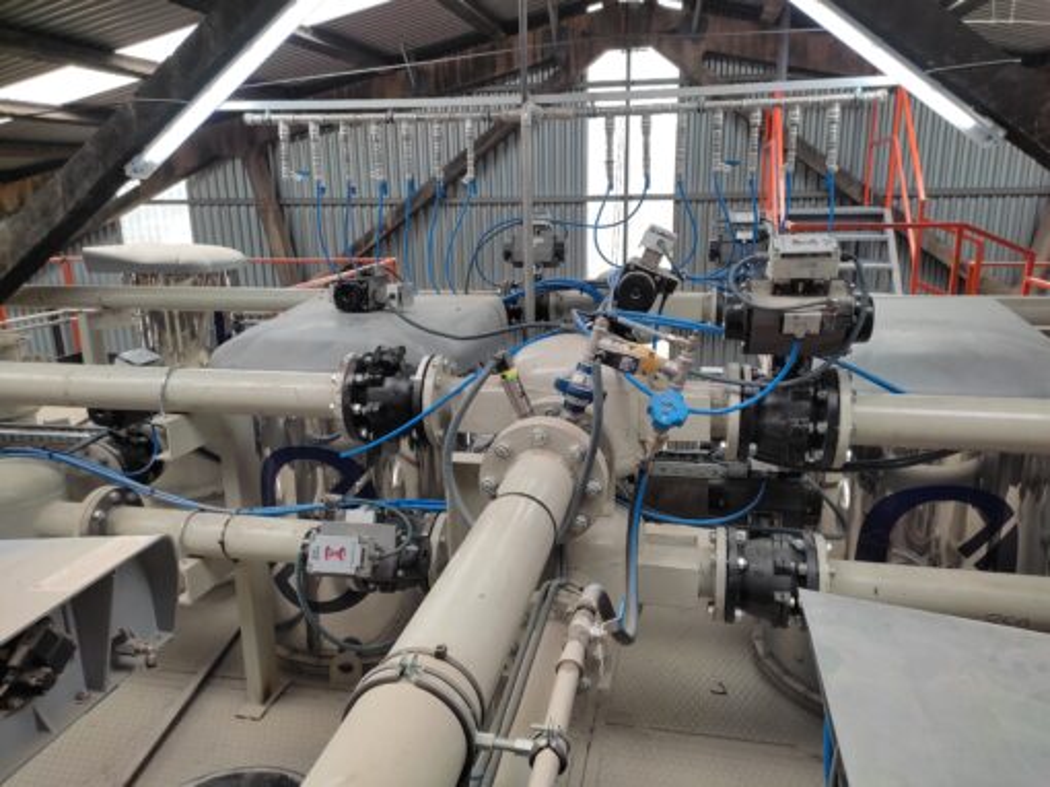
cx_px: 525
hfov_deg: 67.3
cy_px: 394
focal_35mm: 26
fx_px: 788
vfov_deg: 53.0
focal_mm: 4.74
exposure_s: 1/102
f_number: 1.79
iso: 100
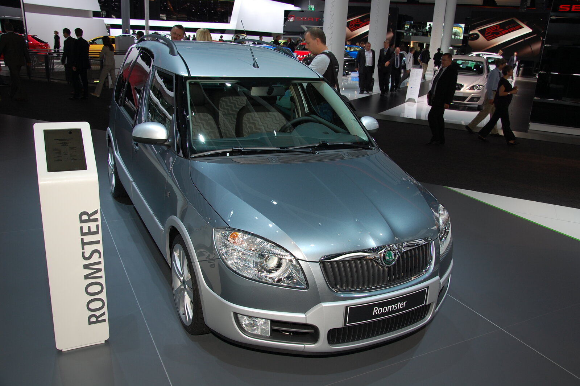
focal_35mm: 32
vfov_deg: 41.6
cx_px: 290
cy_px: 193
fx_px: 507
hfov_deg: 59.5
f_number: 5.6
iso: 200
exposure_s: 1/125
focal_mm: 21
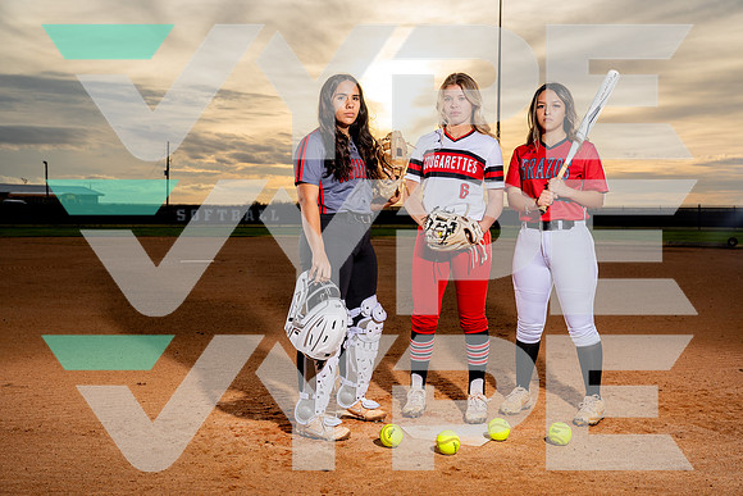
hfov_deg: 46.4
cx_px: 372
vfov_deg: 31.9
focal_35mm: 42
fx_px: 867
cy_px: 248
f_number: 5.6
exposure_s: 1/1250
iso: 250
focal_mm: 42
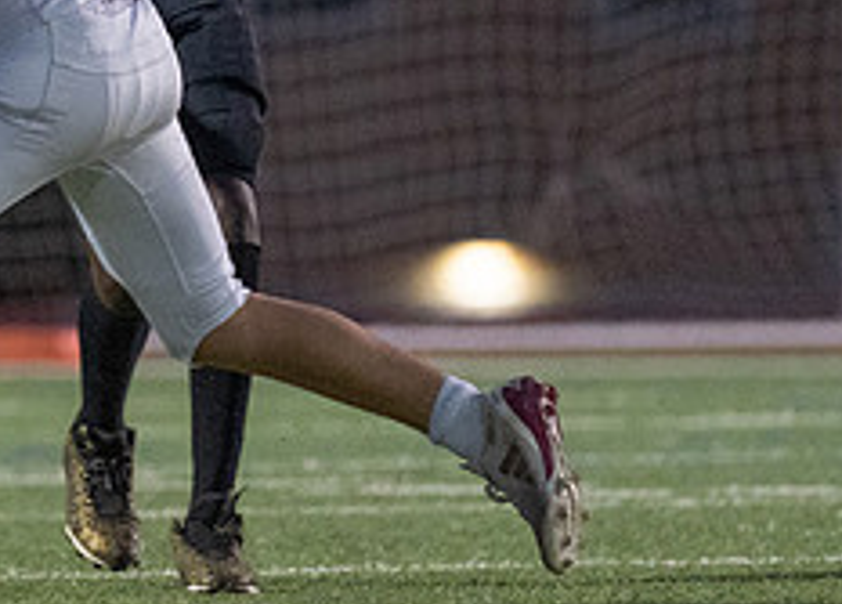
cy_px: -6
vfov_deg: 1.6
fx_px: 22122
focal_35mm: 924
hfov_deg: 2.2
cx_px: -343
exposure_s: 1/1000
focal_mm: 200
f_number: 2.8
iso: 1600
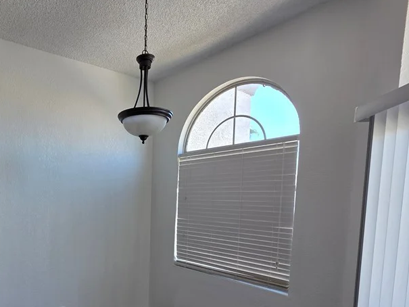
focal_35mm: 22
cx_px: 87
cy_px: 224
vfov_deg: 58.5
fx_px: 260
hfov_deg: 69.6
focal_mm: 2.2
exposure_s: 1/120
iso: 32
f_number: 1.9
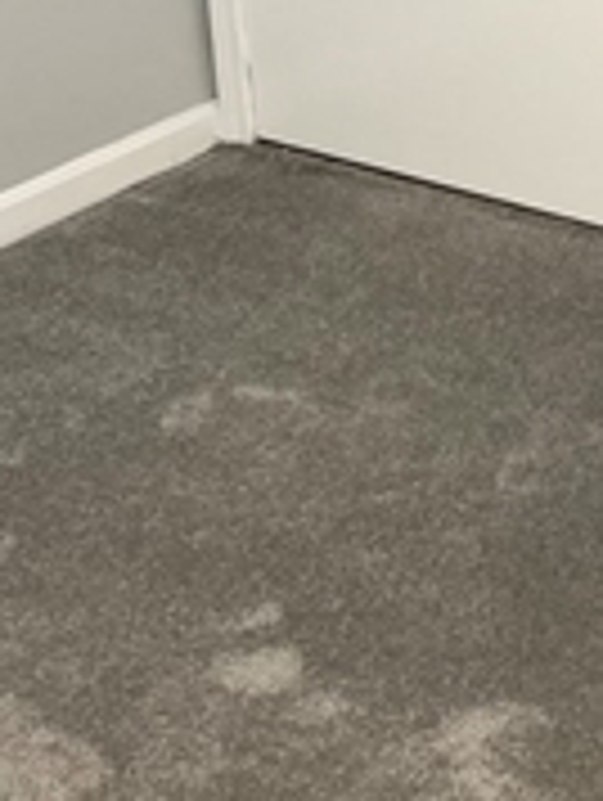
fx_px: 2595
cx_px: 644
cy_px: -490
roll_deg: +5.7
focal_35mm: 112
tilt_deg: -6.0
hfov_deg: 13.0
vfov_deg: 15.8
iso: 64
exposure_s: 1/60
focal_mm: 5.7
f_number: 1.5
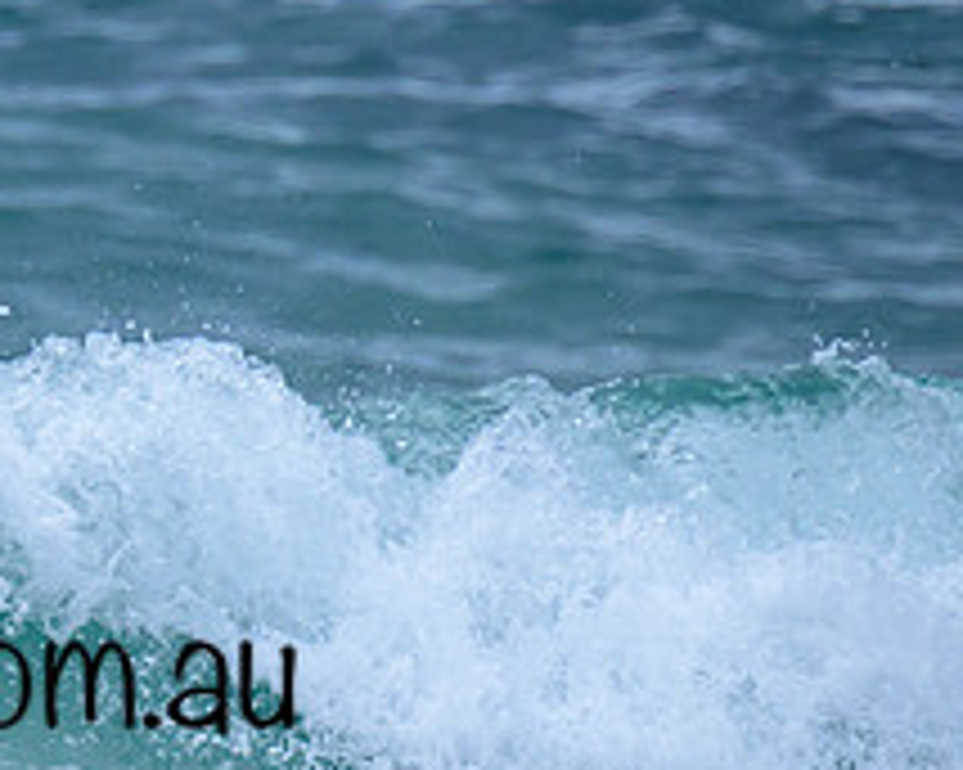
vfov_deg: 0.8
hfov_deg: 1.0
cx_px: -451
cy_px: 301
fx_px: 55694
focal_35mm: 1955
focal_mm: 560
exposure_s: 1/2000
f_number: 8
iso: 800
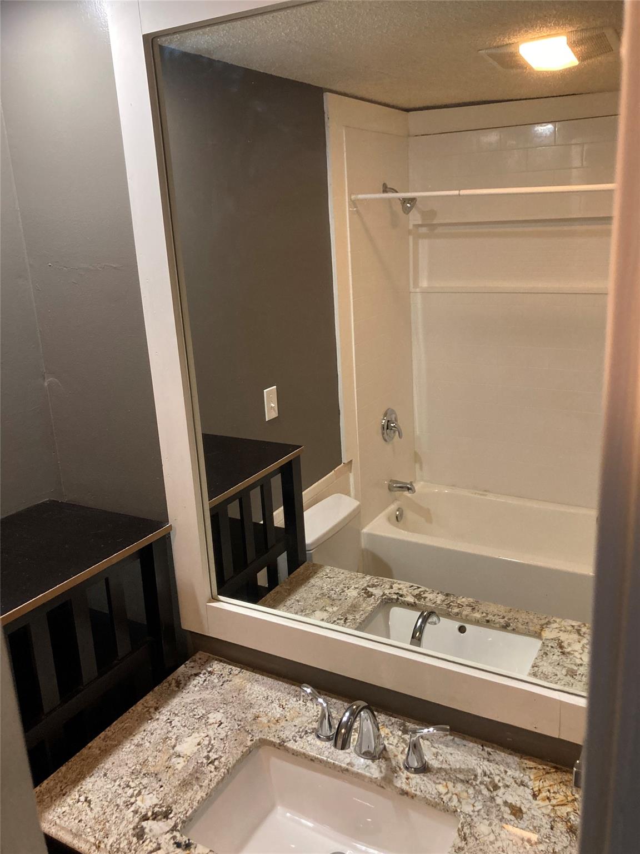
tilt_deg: -15.2
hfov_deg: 49.7
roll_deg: +2.6
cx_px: 320
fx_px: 690
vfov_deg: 63.4
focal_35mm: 28
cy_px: 427
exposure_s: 1/40
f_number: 1.8
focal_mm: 3.99
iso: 250
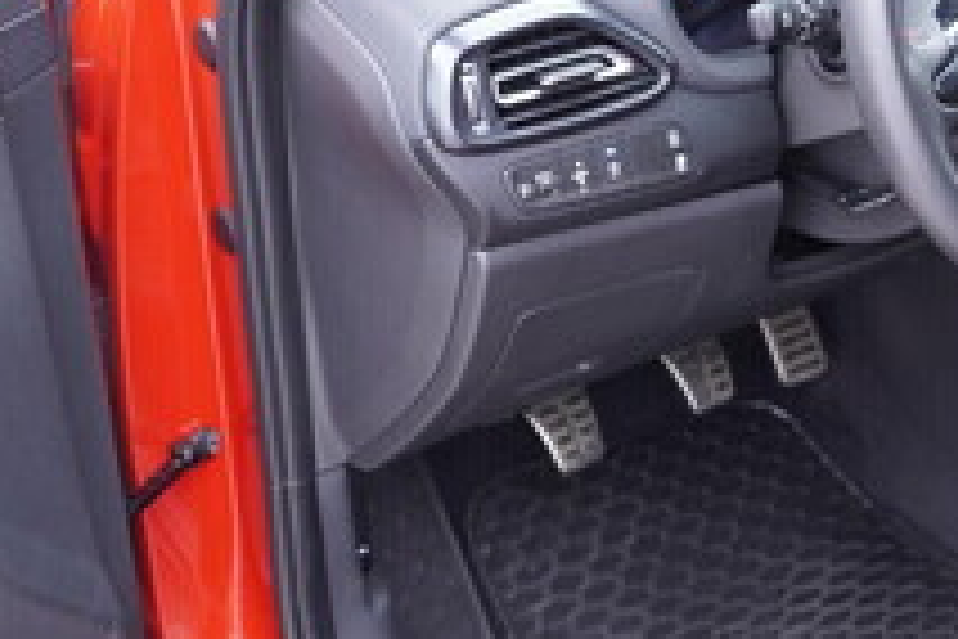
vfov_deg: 14.7
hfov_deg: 21.4
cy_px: 367
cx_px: 859
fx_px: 2475
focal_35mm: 93
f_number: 2.8
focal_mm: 24
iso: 400
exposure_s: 1/40
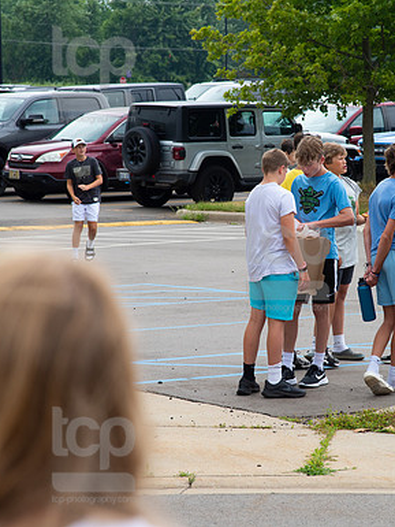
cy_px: 264
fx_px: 2646
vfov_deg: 11.4
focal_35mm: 174
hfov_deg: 8.5
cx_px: 288
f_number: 6.3
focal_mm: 120
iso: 400
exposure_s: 1/500
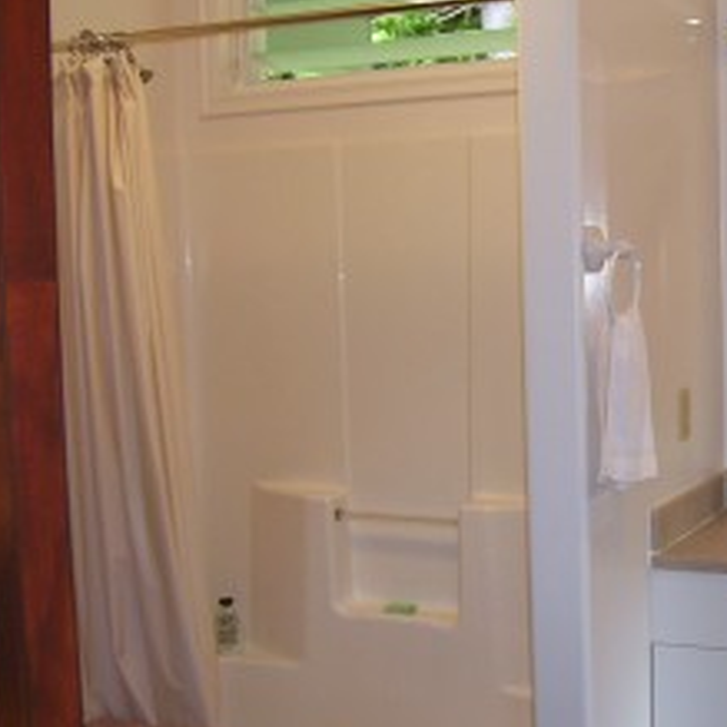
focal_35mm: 55
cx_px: 591
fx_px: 1307
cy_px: 355
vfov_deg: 31.1
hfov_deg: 30.3
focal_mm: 5.6
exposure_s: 1/60
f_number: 2.7
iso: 125
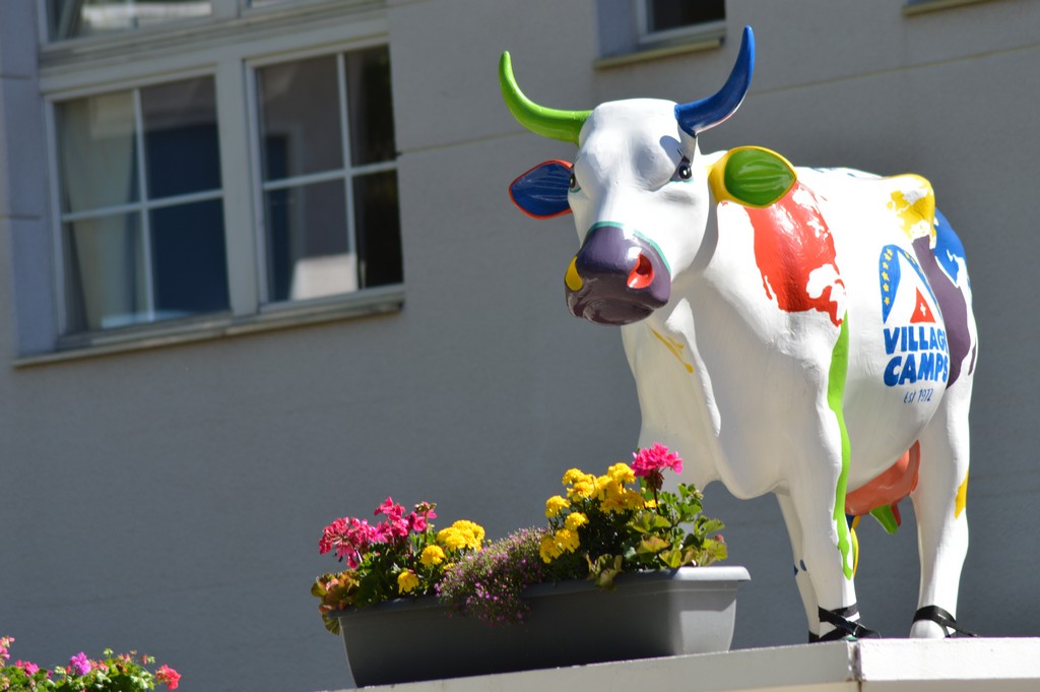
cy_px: 346
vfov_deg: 4.9
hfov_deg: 7.4
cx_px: 520
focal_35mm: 278
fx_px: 8010
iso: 100
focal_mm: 185
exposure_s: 1/250
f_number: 7.1
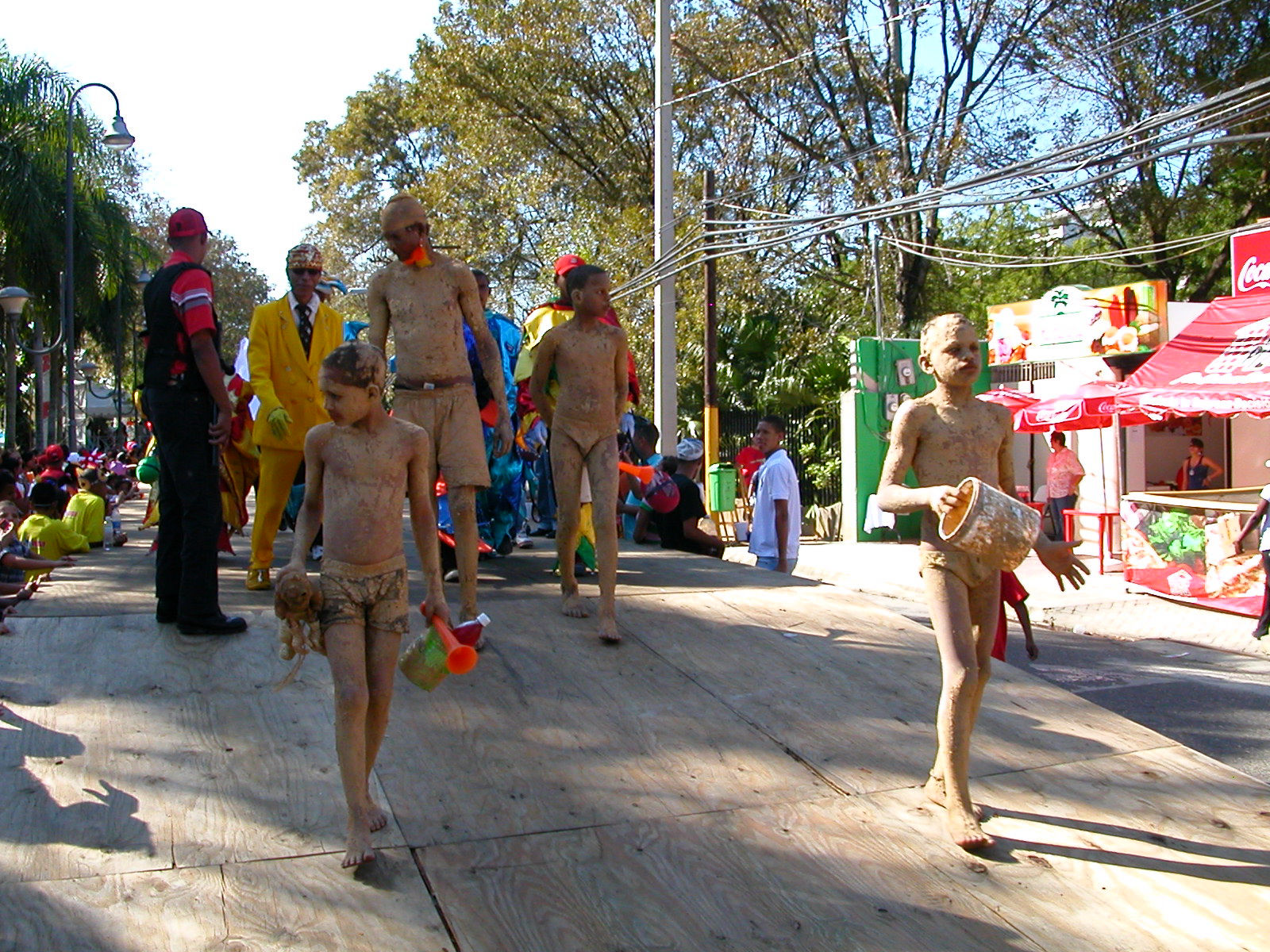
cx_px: 635
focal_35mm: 37
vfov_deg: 38.7
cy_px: 476
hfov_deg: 50.1
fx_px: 1357
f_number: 4.5
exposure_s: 1/207
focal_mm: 5.6
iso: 100
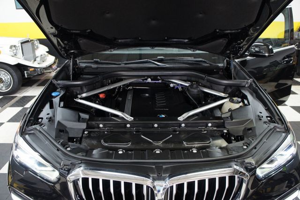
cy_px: 100
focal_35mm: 27
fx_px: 225
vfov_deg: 47.9
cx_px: 150
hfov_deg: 67.4
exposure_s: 1/30
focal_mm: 18
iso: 640
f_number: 3.5
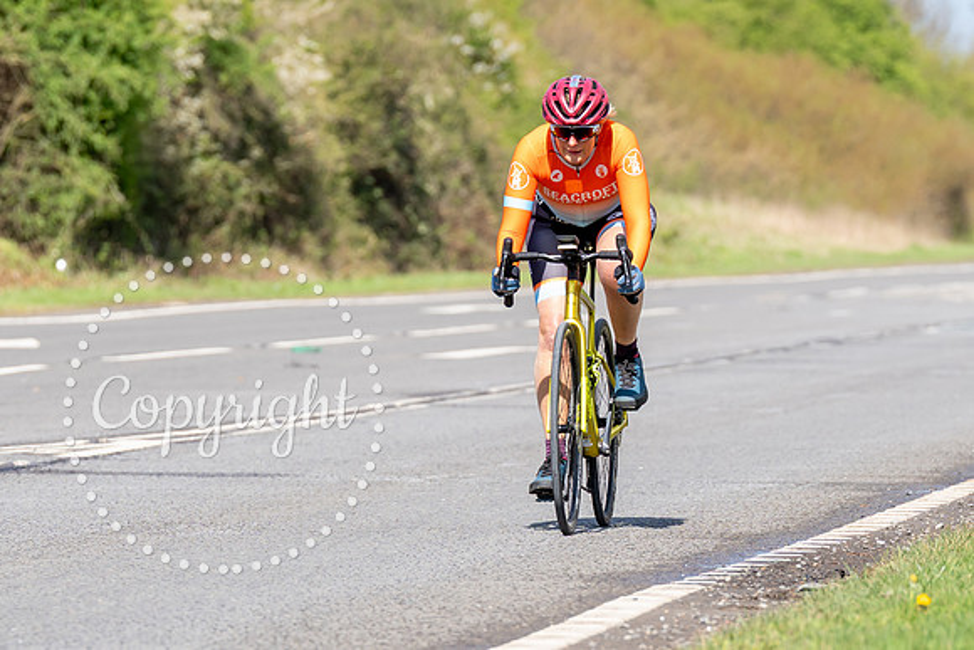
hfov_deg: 5.0
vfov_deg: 3.3
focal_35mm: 414
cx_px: 606
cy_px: 151
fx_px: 11204
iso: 400
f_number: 5
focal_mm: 200
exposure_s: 1/1000
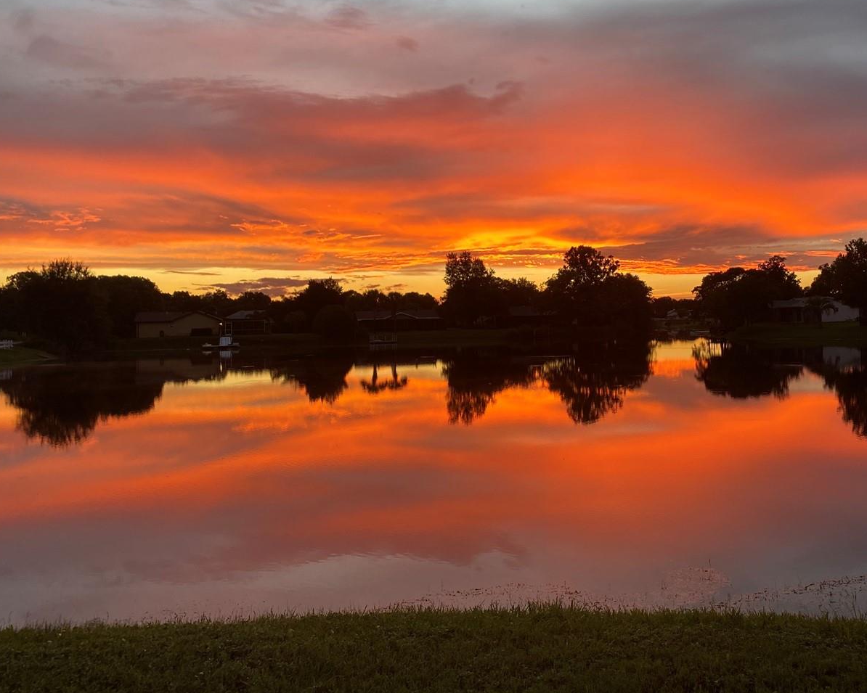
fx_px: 872
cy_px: 286
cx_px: 571
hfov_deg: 51.9
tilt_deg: +0.5
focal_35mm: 34
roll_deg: +0.9
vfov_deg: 43.2
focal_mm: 4.25
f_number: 1.8
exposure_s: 1/121
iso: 64
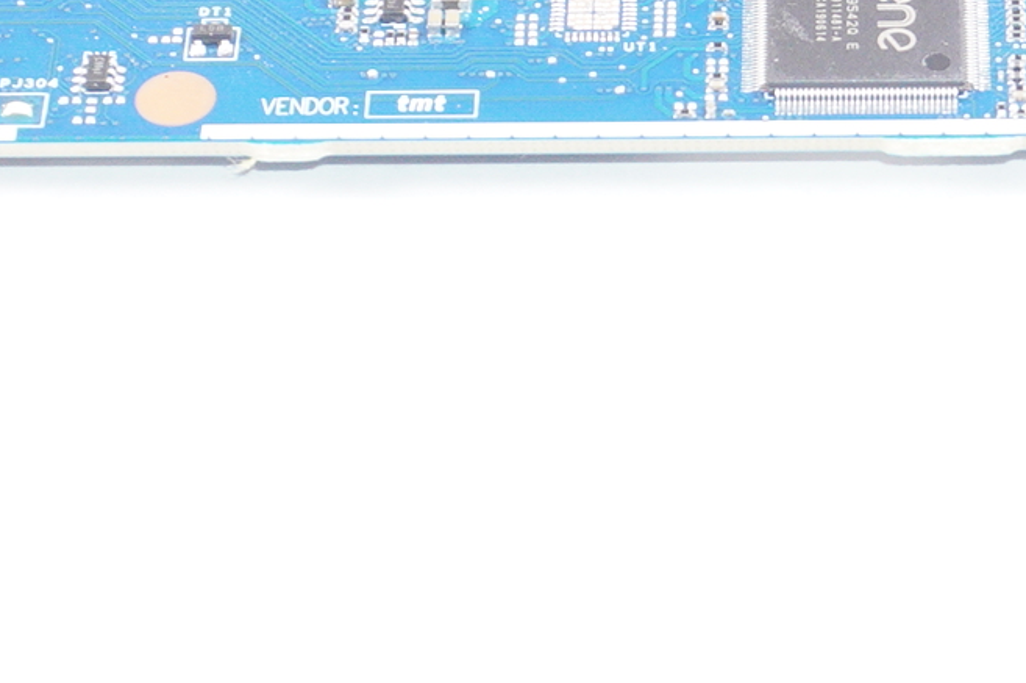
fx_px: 5277
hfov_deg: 11.0
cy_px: -166
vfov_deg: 7.3
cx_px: 1020
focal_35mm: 185
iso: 640
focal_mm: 27
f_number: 6.3
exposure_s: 1/125
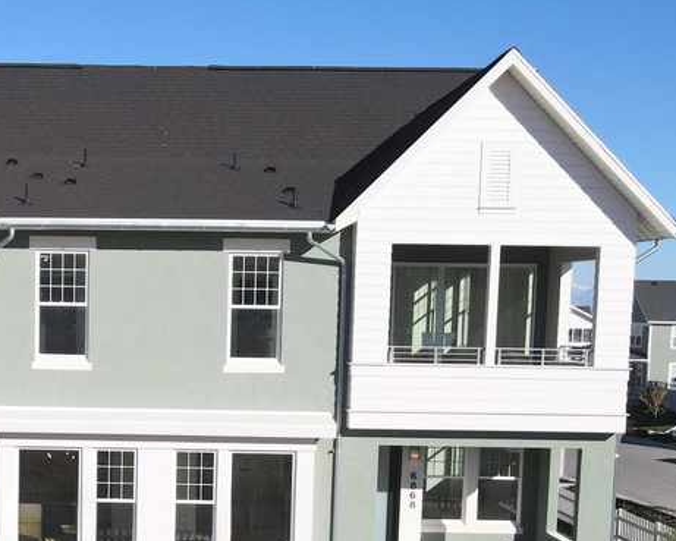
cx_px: 147
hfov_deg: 35.0
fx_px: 1041
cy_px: 430
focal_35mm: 52
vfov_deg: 28.5
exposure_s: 1/1250
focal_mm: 4.5
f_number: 2.8
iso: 110
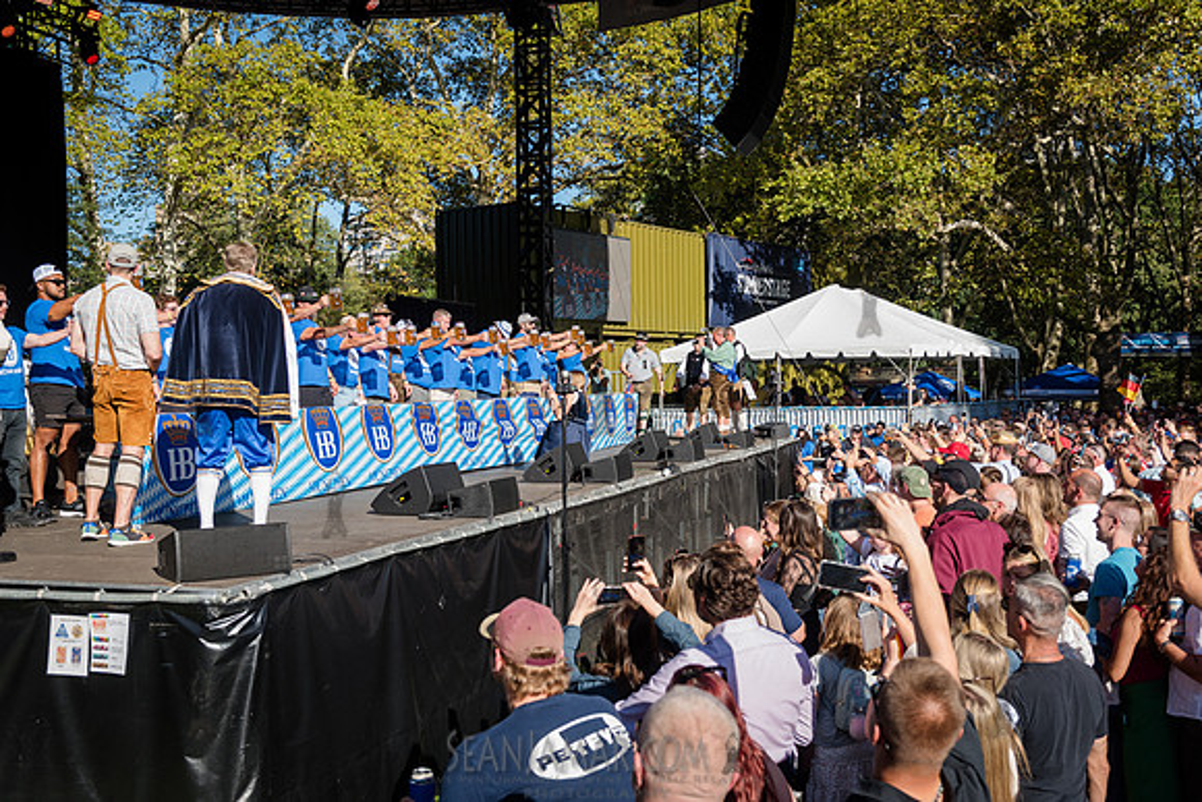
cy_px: 401
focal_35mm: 38
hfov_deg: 50.7
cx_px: 601
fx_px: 1269
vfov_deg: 35.1
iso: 250
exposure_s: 1/1000
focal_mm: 38
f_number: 4
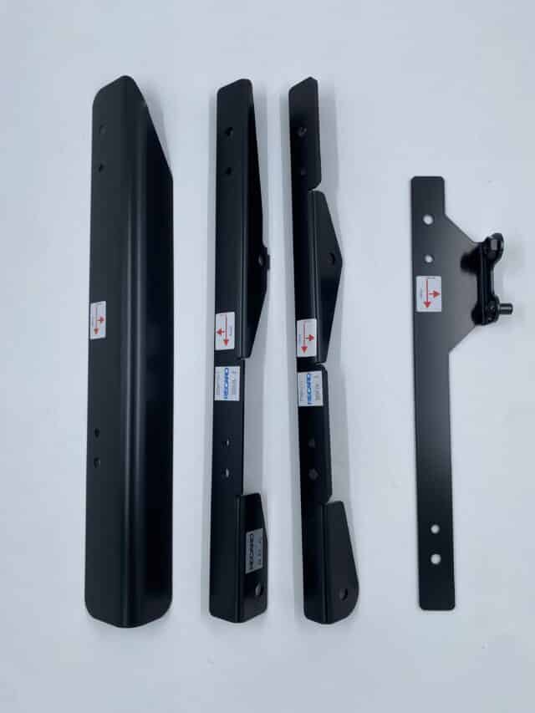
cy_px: 356
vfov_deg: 67.3
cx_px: 268
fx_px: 536
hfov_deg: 53.1
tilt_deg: -84.3
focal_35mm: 26
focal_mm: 4.25
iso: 32
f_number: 1.8
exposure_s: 1/531
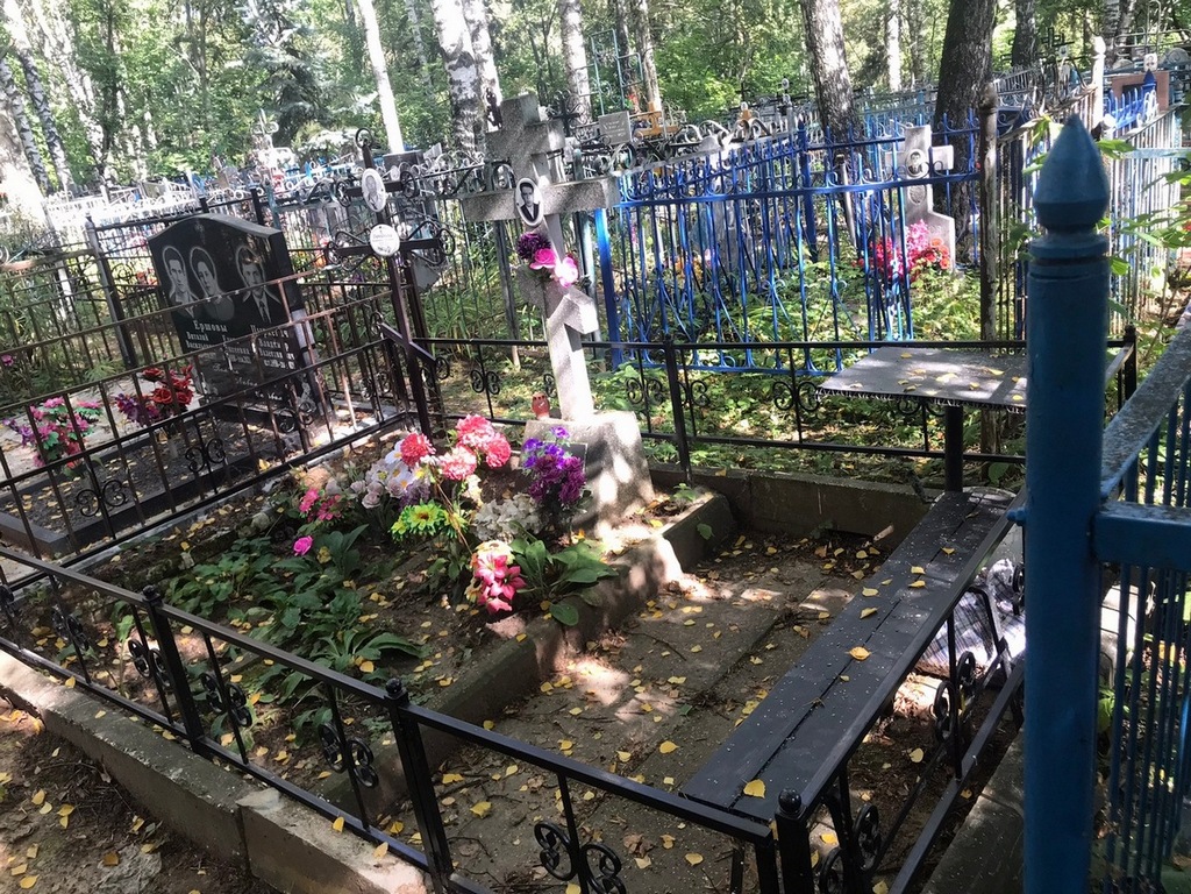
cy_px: 447
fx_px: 963
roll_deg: +11.2
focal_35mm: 28
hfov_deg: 63.4
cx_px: 596
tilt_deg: -20.1
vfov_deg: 49.7
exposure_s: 1/100
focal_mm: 3.99
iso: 32
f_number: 1.8
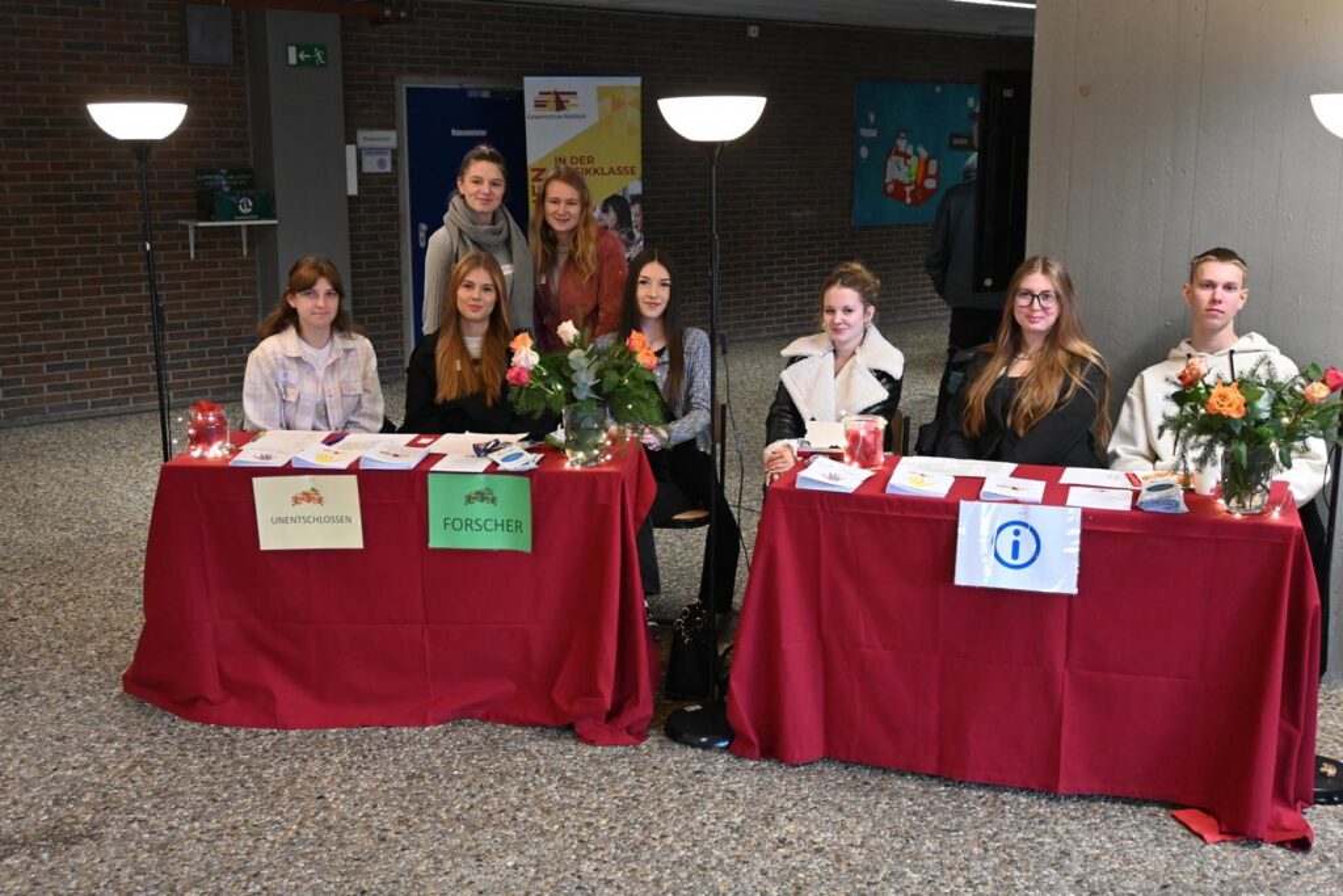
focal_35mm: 39
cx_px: 672
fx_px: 1455
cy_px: 448
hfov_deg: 49.5
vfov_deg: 34.2
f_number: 4.5
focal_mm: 26
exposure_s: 1/40
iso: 1600
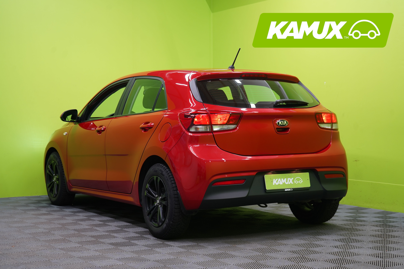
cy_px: 134
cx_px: 202
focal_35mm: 61
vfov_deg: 22.3
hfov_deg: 32.9
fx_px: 685
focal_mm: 61
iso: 400
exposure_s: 1/25
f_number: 5.6
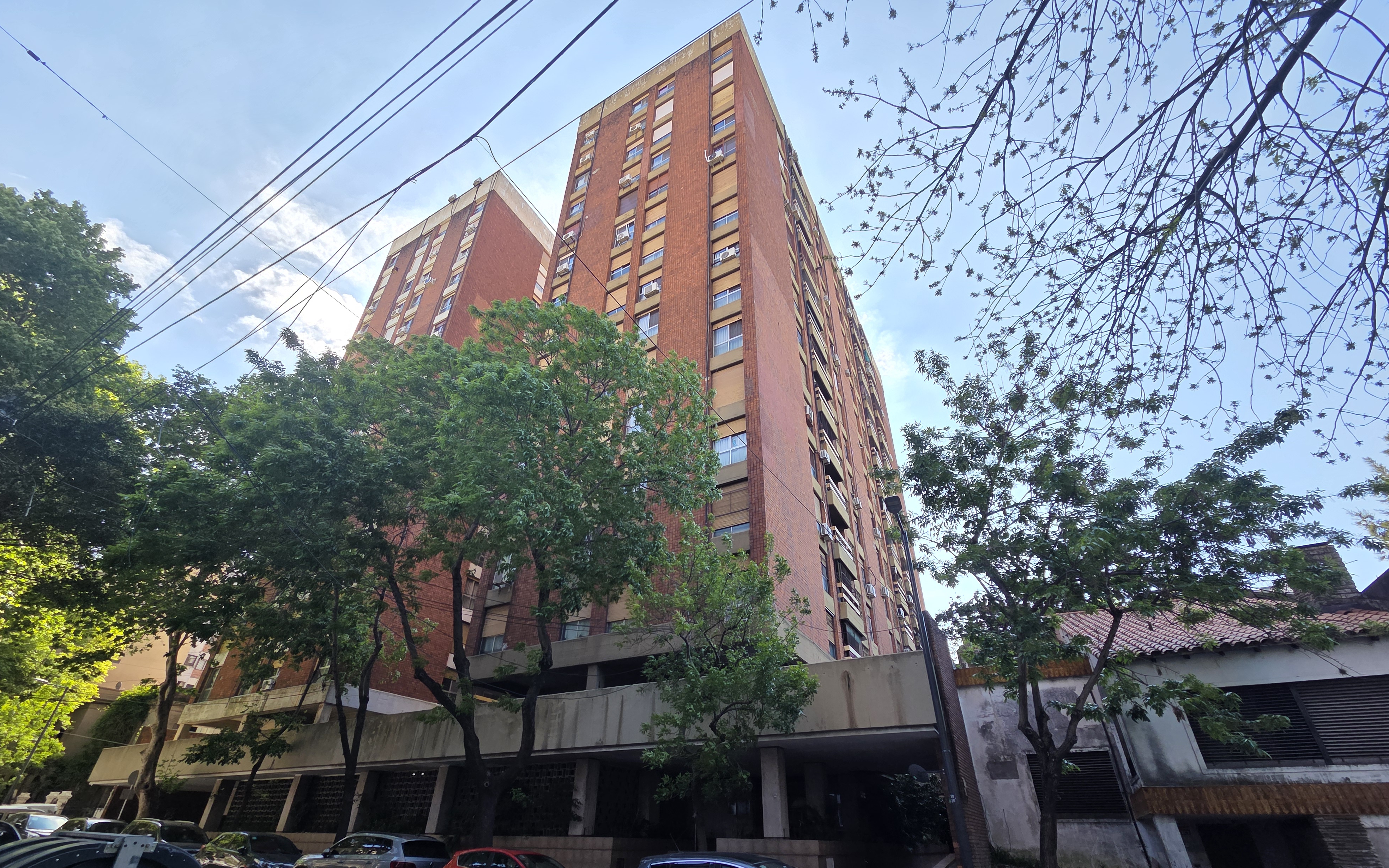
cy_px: 518
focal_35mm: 14
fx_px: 530
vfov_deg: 77.8
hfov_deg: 105.3
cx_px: 696
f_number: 2.2
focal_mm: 2.2
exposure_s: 1/460
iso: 50
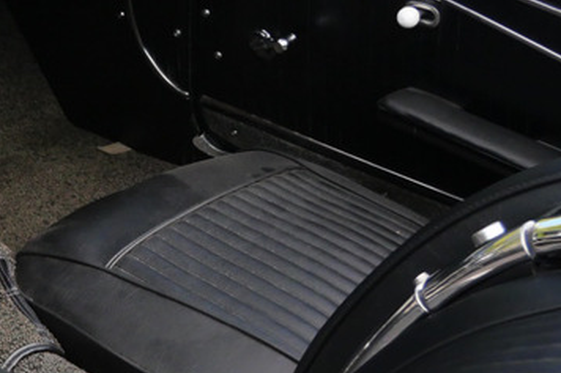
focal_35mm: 87
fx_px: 1355
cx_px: -71
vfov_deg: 15.6
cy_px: 272
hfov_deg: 22.0
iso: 1250
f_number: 3.7
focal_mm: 15
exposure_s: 1/250
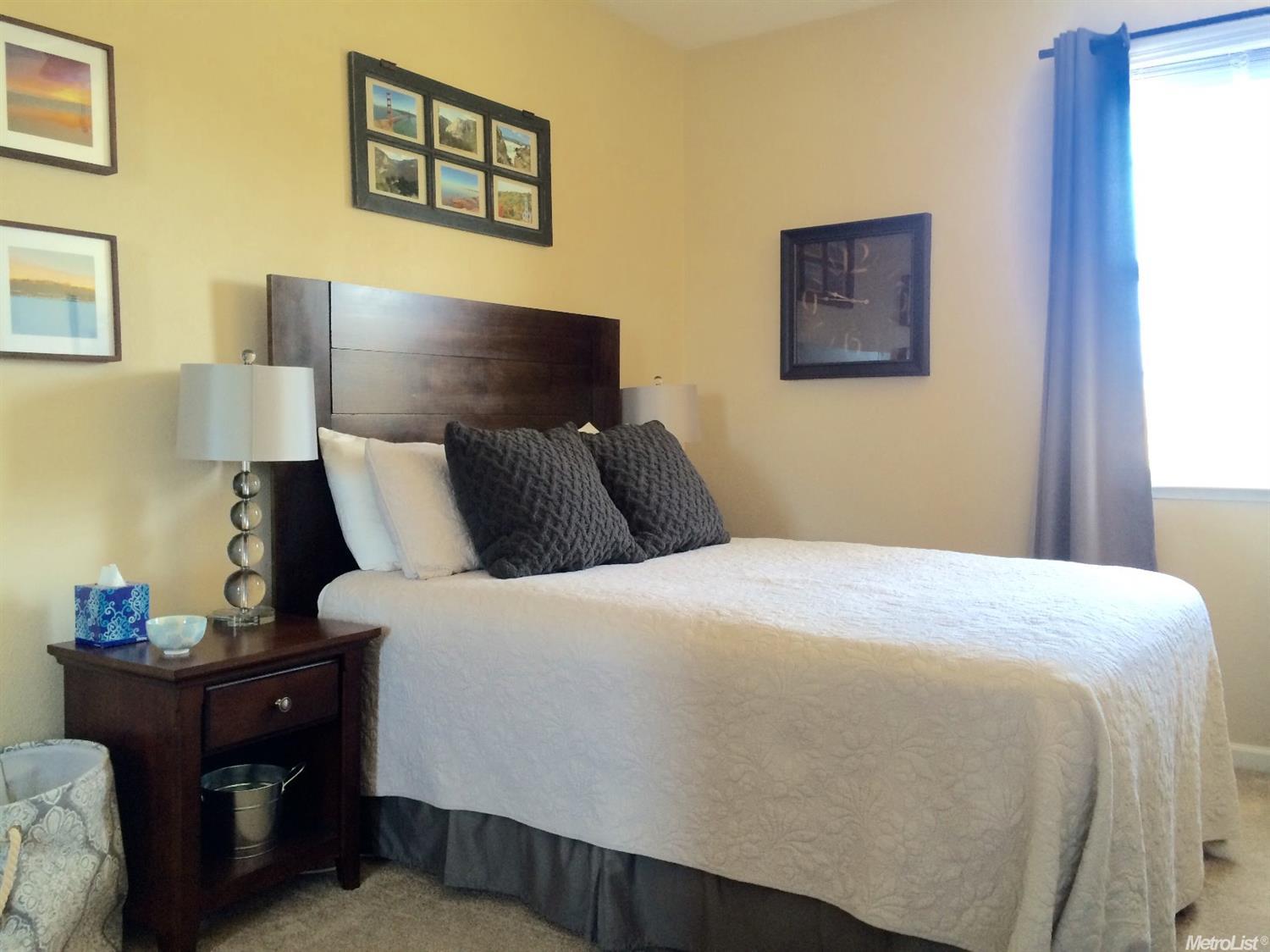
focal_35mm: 29
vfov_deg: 48.2
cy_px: 476
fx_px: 1064
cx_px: 635
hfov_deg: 61.7
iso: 80
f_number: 2.2
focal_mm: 4.15
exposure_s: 1/30
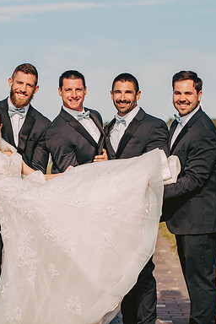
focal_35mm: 124
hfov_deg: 11.0
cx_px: 59
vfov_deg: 16.5
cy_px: 162
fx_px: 1116
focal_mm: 82
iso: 500
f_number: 2.8
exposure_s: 1/4000
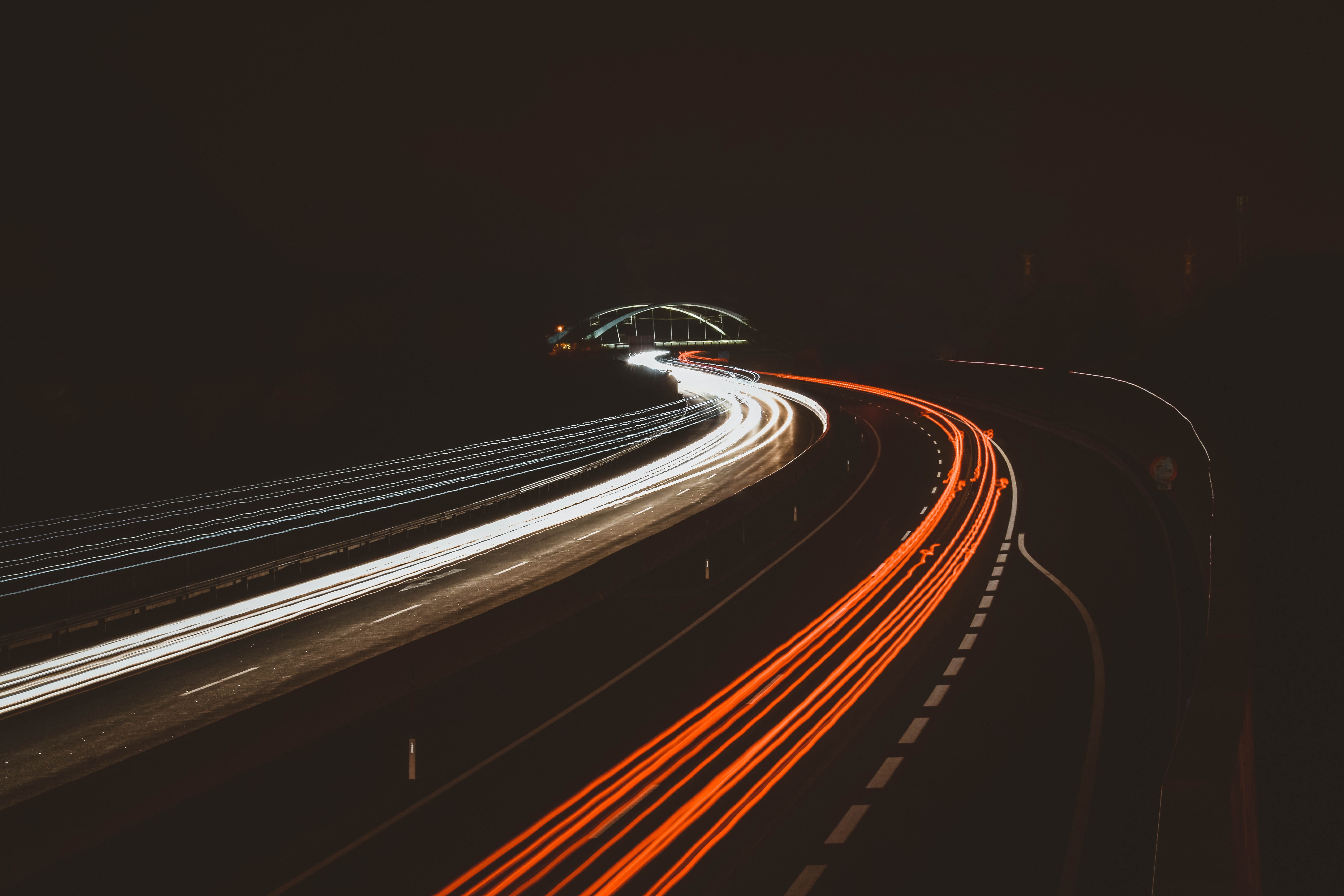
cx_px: 672
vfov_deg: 14.7
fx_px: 3472
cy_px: 448
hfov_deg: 21.9
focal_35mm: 93
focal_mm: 62
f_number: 22
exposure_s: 47
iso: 100
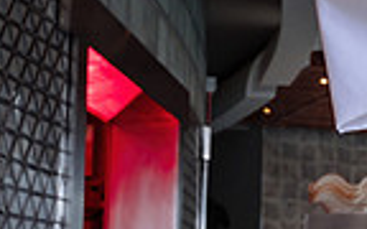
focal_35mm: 101
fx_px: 1010
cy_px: 136
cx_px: 497
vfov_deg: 12.9
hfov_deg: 18.9
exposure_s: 1/200
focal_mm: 16
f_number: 5.6
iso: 200
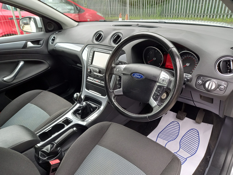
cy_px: 88
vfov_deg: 54.9
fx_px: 168
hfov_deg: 69.4
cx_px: 116
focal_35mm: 25
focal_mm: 4.6
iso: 125
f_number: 2
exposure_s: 1/60
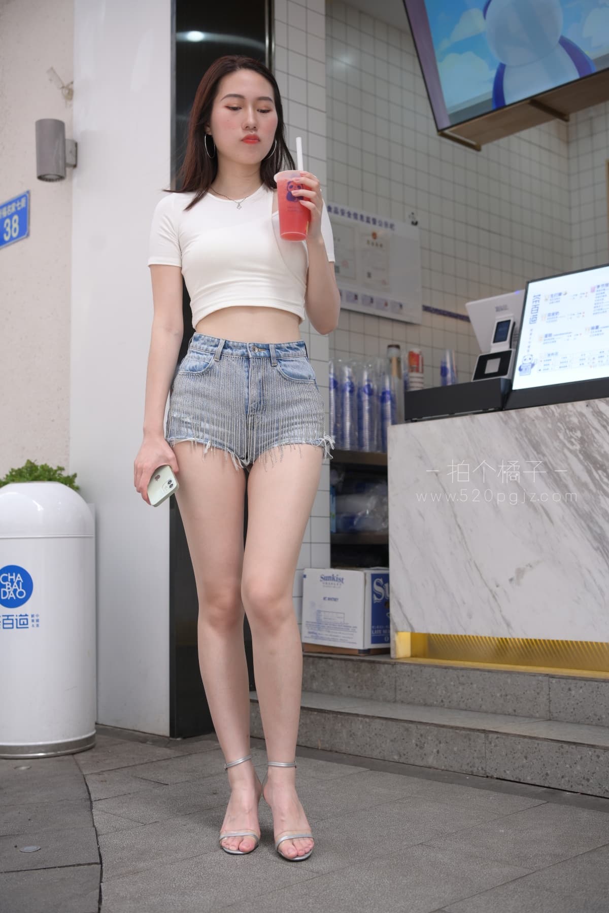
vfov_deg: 44.5
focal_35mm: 44
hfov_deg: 30.5
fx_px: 1116
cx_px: 304
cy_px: 456
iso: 250
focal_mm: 44
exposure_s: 1/200
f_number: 4
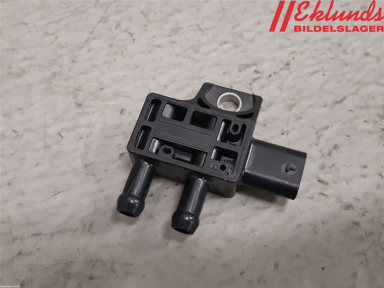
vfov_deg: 53.1
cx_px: 192
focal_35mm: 26
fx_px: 288
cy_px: 144
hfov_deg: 67.3
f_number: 1.7
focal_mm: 3.93
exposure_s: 1/50
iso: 160
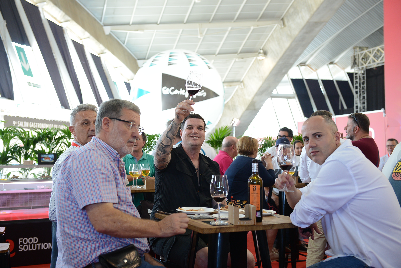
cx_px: 200
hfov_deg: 43.6
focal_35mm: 45
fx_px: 501
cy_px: 134
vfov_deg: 29.9
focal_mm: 45
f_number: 4
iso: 1000
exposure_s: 1/125
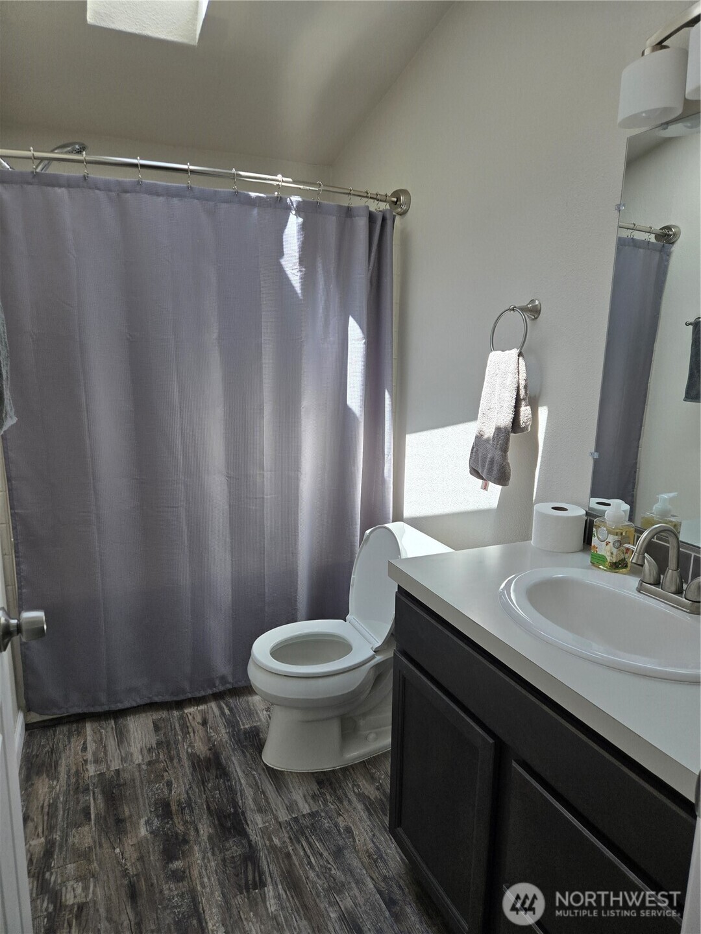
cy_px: 467
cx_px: 350
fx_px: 621
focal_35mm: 23
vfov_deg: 73.9
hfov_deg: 58.9
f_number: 1.8
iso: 100
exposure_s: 1/508
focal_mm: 5.4
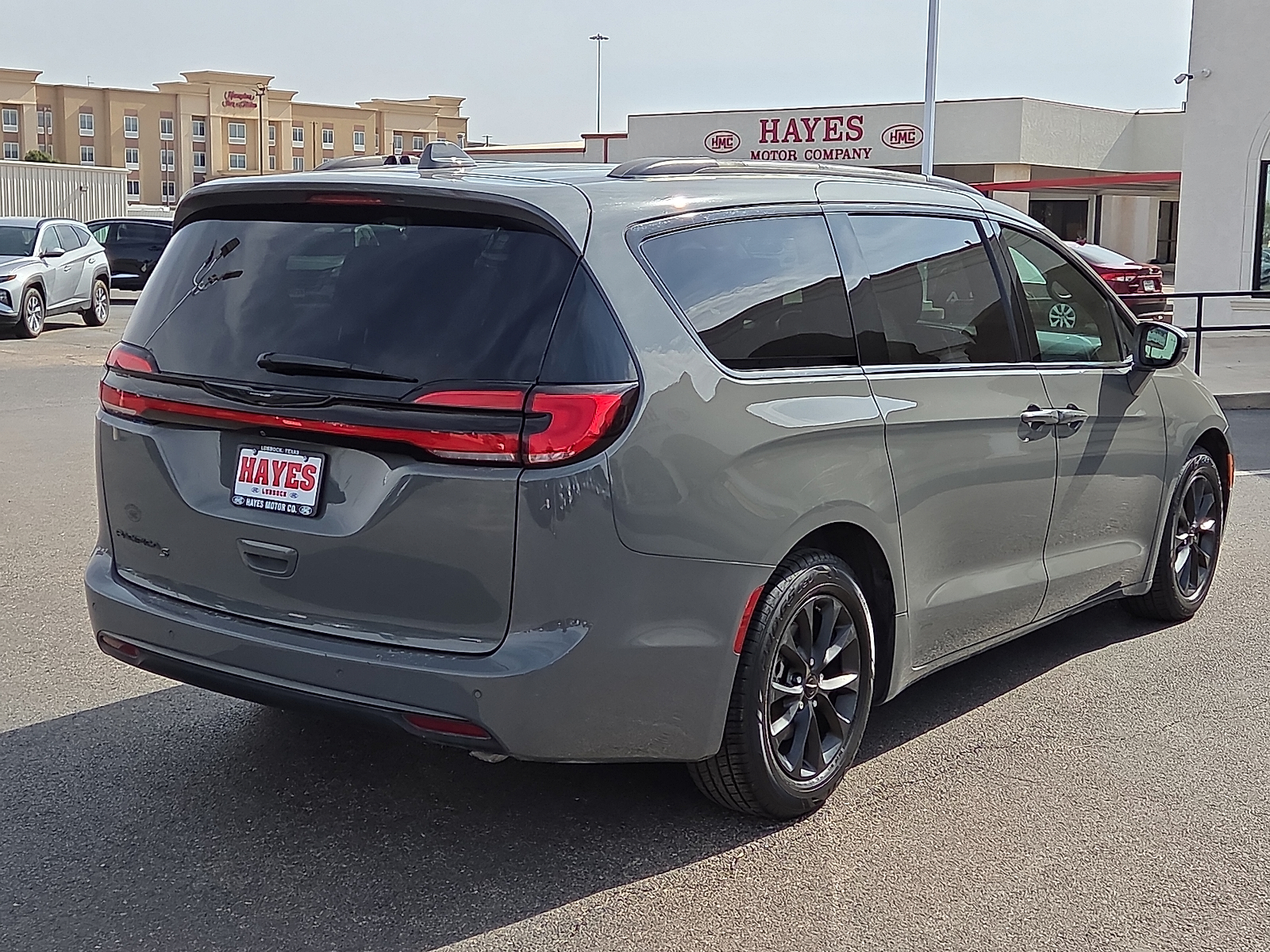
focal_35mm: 48
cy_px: 476
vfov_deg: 30.3
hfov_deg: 39.7
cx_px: 635
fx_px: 1761
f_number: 1.8
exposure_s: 1/2000
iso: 25
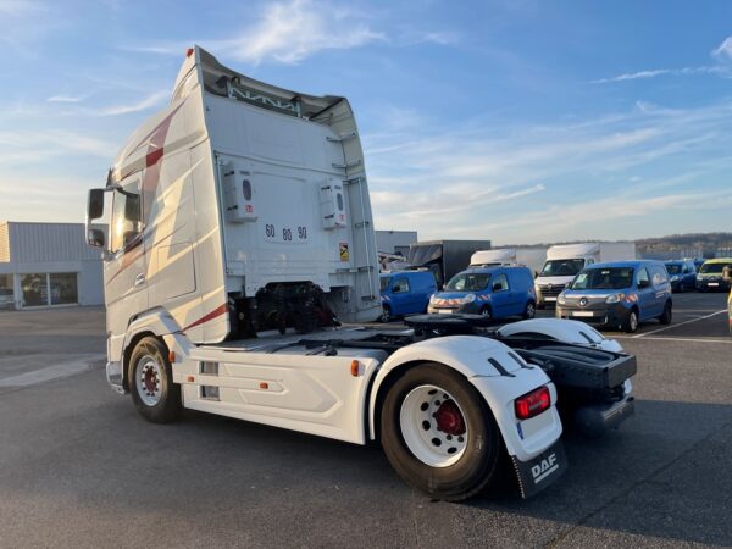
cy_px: 274
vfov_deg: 53.1
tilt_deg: +4.4
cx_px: 366
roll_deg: +1.6
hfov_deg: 67.3
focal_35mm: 26
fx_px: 550
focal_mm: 4.2
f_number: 1.6
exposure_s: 1/1742
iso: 32
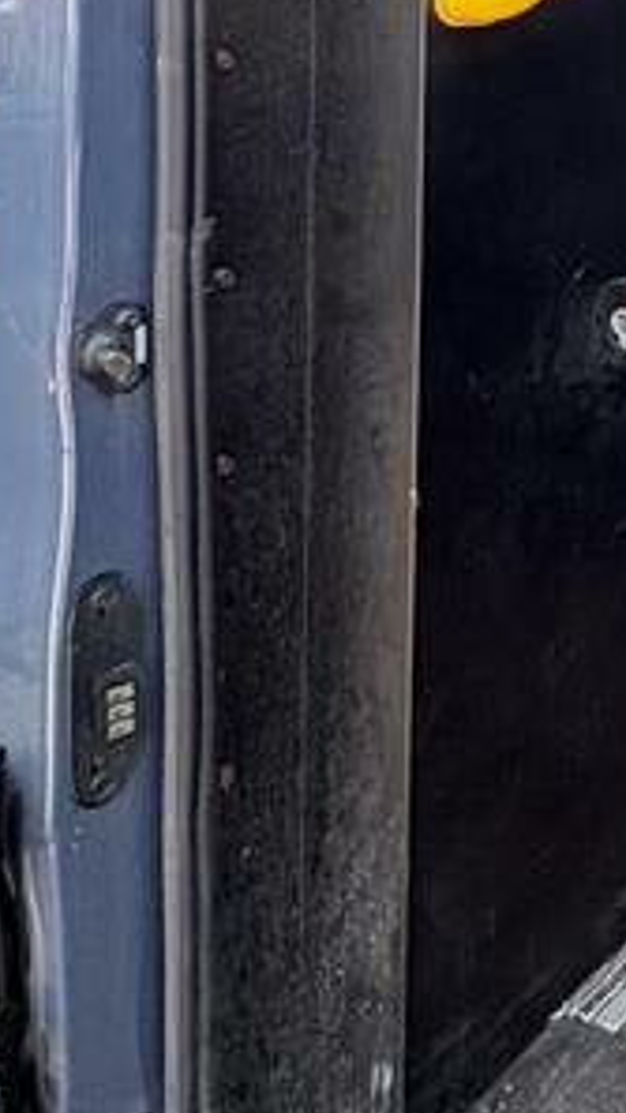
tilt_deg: -1.6
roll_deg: -7.8
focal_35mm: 46
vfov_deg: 40.9
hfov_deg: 18.4
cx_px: 1215
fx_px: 1358
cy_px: 94
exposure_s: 1/99
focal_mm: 2.22
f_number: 2.2
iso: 64
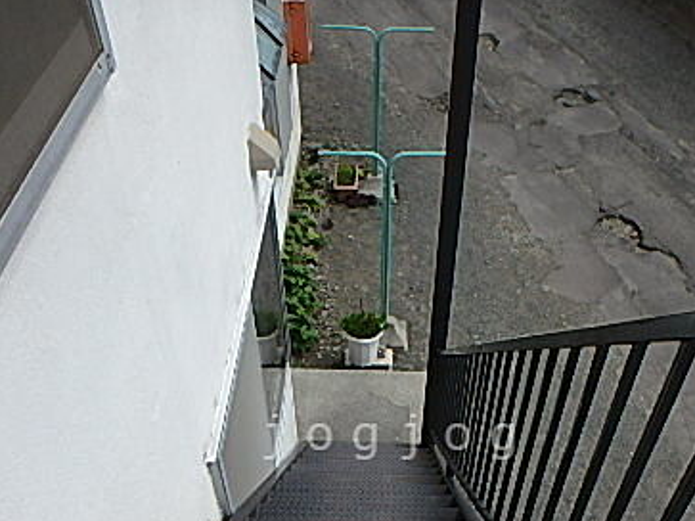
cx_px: 394
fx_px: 743
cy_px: 437
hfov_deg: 50.0
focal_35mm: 37
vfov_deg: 36.9
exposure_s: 1/1000
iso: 125
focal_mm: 3.7
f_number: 3.5
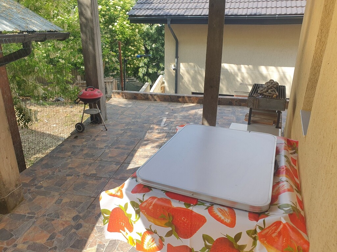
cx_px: 168
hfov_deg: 67.3
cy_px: 126
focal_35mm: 26
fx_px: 253
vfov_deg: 53.1
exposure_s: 1/664
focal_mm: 4.3
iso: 50
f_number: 2.4
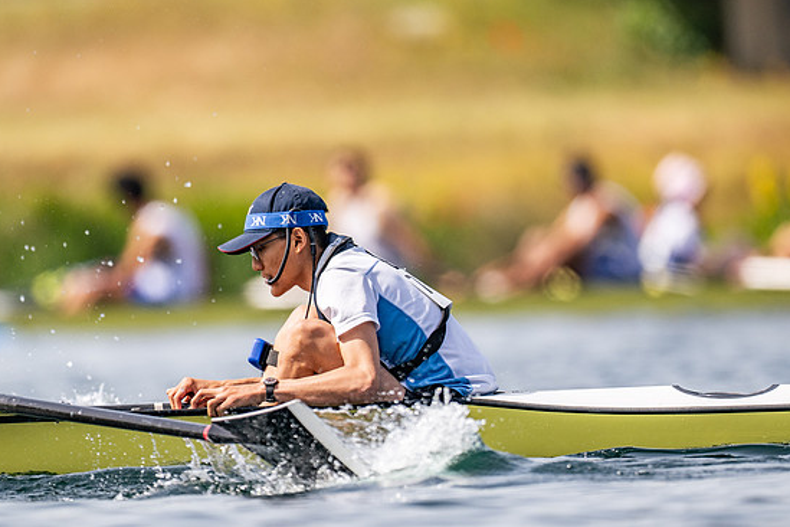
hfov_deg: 2.2
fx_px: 20846
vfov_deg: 1.4
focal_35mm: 950
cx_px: 407
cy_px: 269
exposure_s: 1/2500
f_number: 4
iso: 180
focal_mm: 600
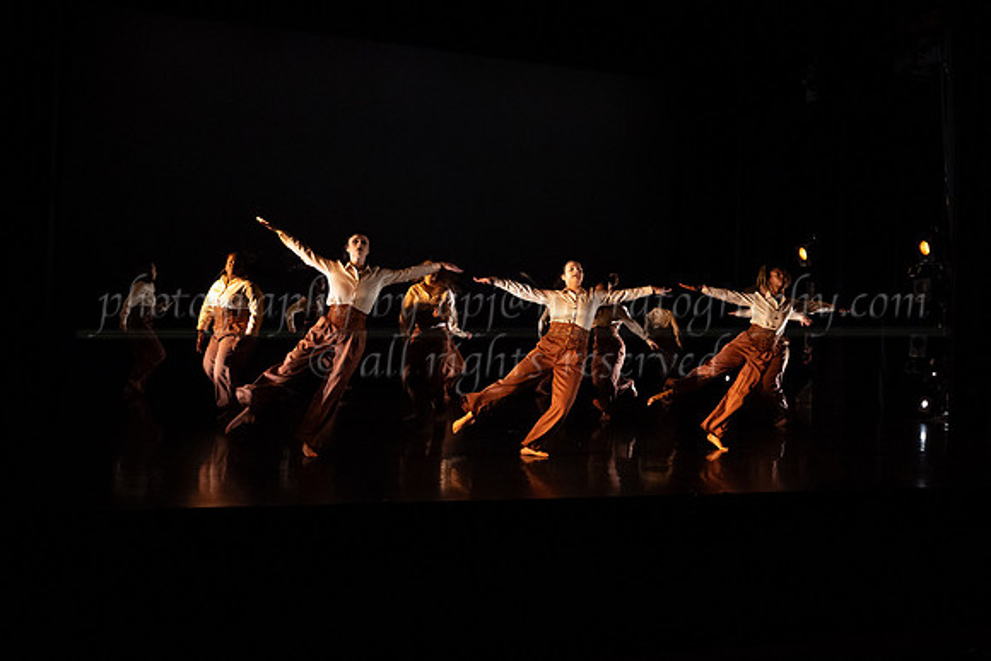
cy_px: 330
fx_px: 1016
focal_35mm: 37
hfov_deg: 51.8
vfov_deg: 36.1
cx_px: 579
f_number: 4
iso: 4000
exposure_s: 1/400
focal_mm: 28
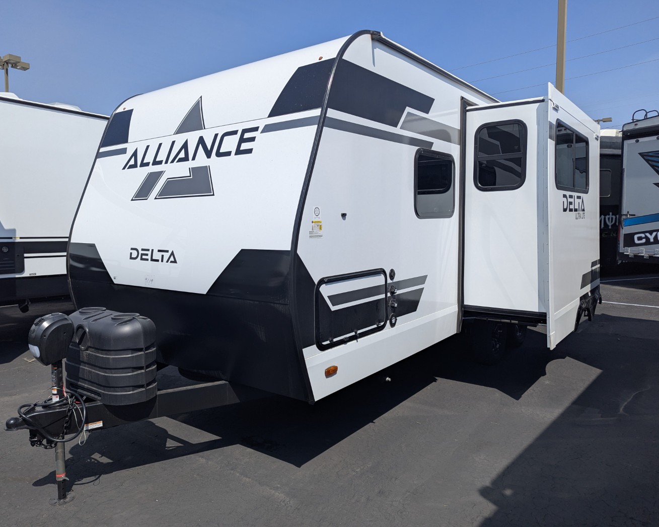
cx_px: 311
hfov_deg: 68.0
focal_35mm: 25
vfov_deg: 56.8
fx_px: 488
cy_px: 264
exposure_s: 1/3333
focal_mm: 6.81
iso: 54
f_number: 1.85
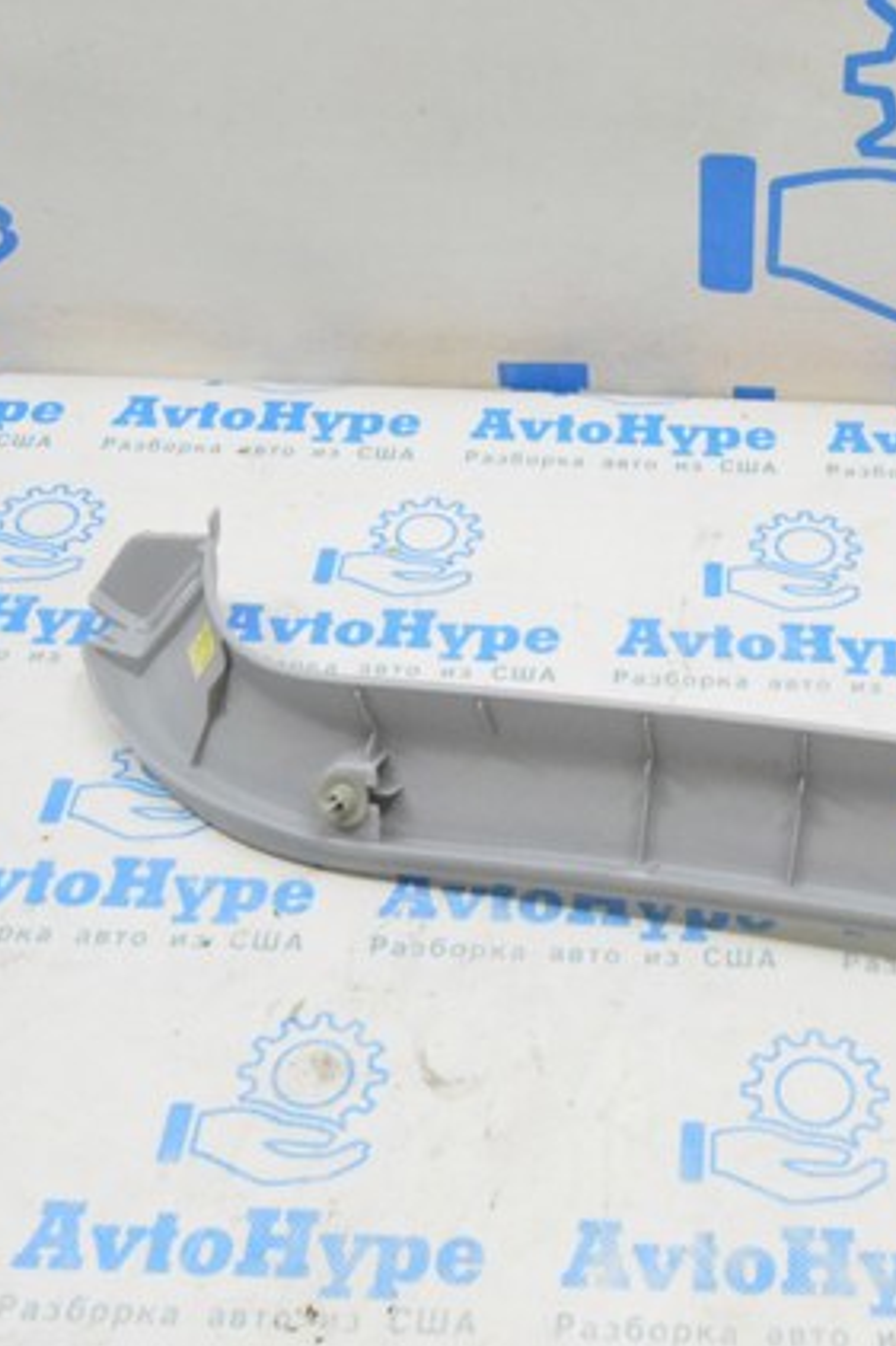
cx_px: 737
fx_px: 1868
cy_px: 671
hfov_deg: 26.4
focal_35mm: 50
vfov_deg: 39.6
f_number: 20
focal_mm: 22
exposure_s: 1/15
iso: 6400
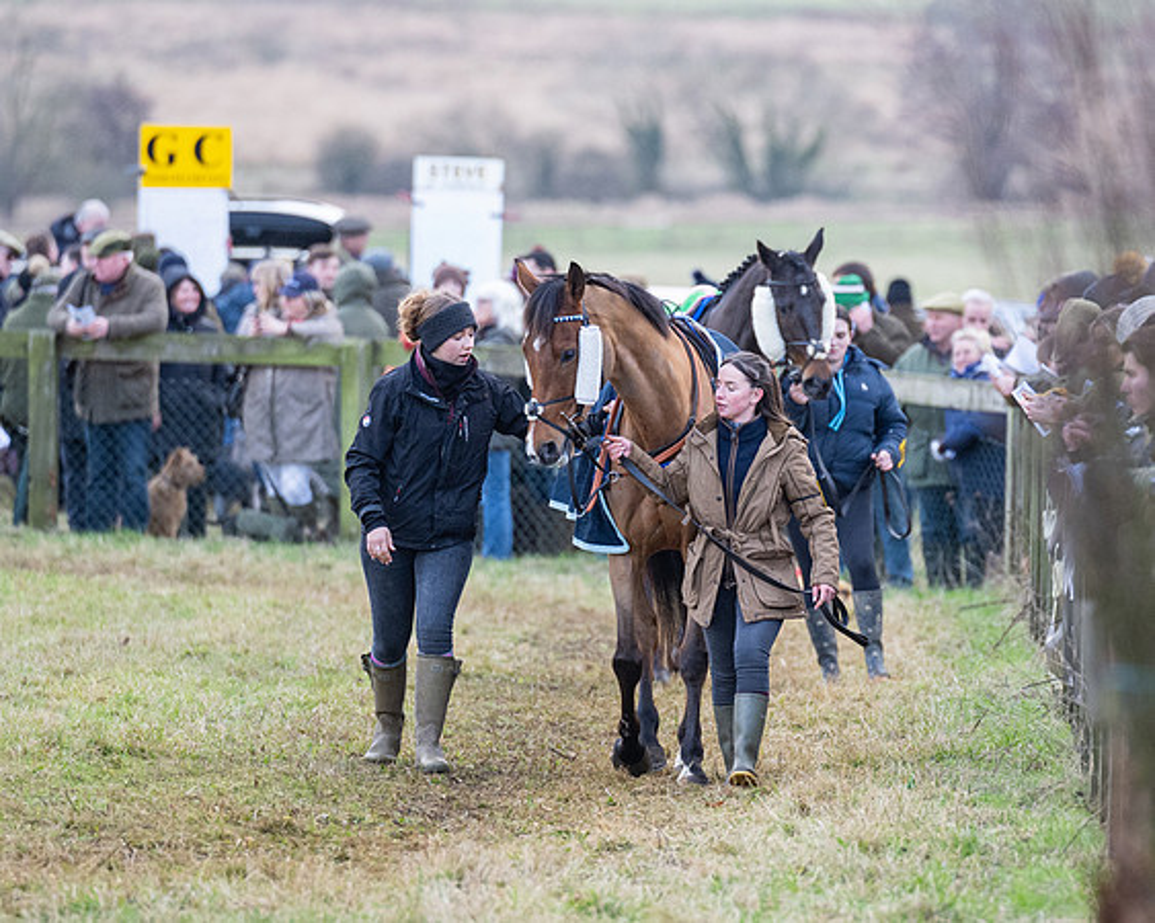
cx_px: 711
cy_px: 460
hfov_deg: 4.6
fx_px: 14293
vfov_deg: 3.7
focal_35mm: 418
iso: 800
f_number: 2.8
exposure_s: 1/400
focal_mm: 200
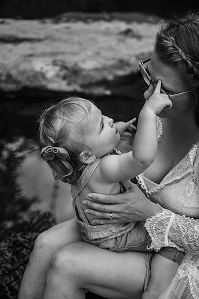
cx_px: 100
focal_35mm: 50
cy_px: 150
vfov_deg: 39.6
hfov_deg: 27.0
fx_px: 415
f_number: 3.2
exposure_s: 1/1600
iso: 500
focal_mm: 50
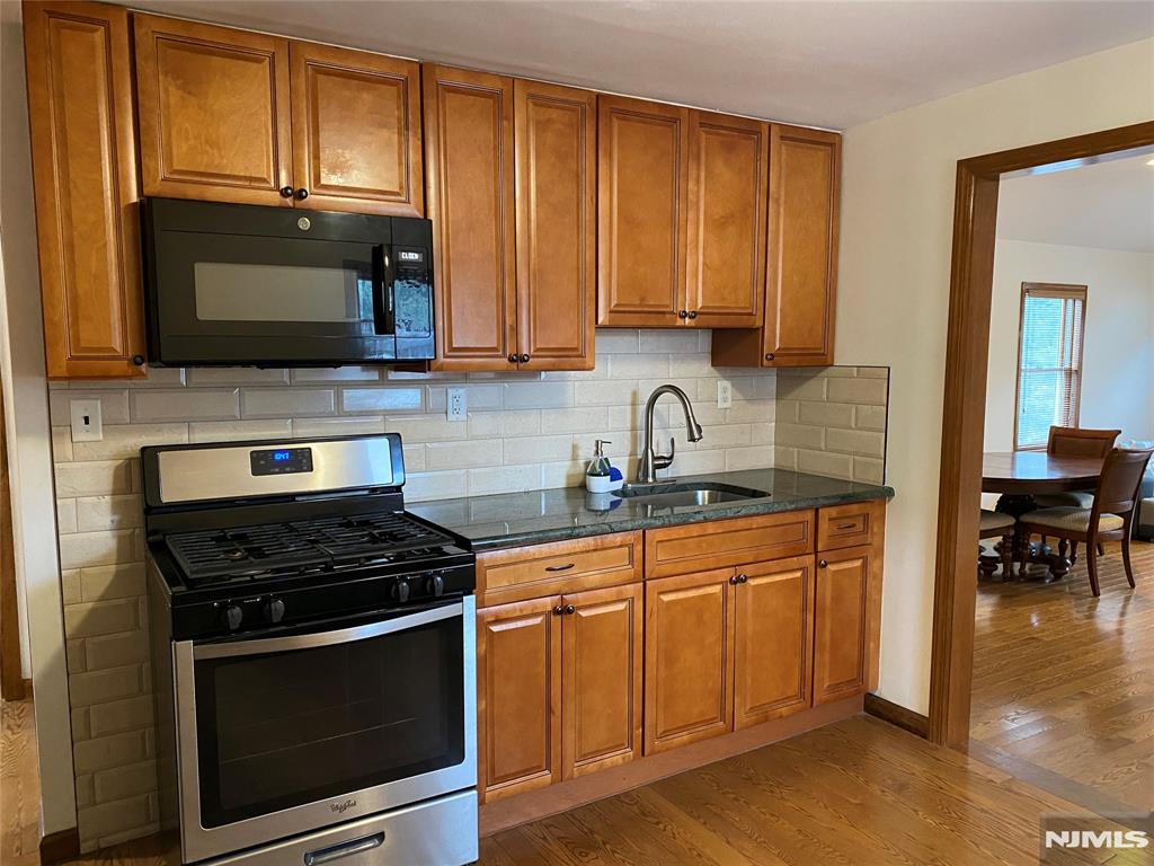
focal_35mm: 26
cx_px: 577
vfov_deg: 53.1
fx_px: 867
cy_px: 433
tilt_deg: -7.0
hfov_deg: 67.3
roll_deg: +0.1
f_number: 1.8
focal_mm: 4.25
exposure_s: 1/40
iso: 500
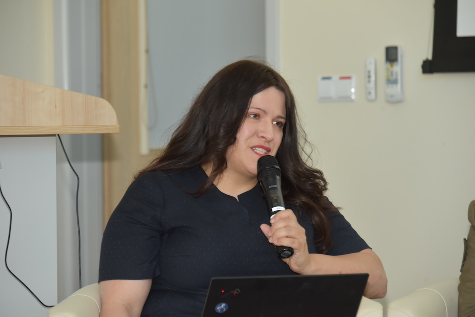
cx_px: 238
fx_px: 2244
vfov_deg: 8.1
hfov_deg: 12.1
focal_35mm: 170
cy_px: 158
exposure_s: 1/60
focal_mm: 170
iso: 2000
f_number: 5.6
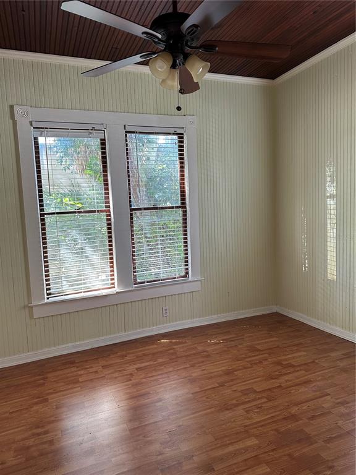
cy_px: 238
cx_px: 178
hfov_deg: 56.8
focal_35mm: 24
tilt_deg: -3.5
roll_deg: +2.1
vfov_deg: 71.6
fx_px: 329
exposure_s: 1/60
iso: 160
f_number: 1.78
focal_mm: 6.86
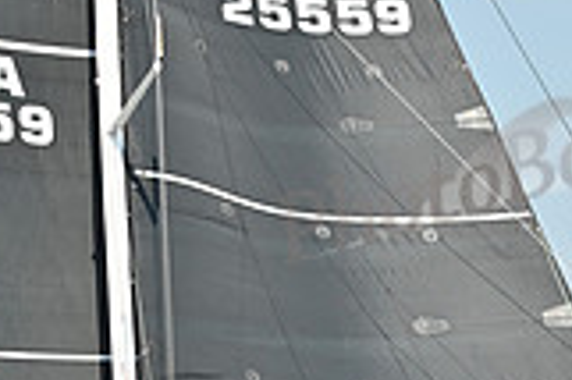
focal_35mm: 253
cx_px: 96
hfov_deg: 8.1
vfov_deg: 5.4
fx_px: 4016
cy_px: 407
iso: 320
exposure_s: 1/2000
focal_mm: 70
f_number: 6.3
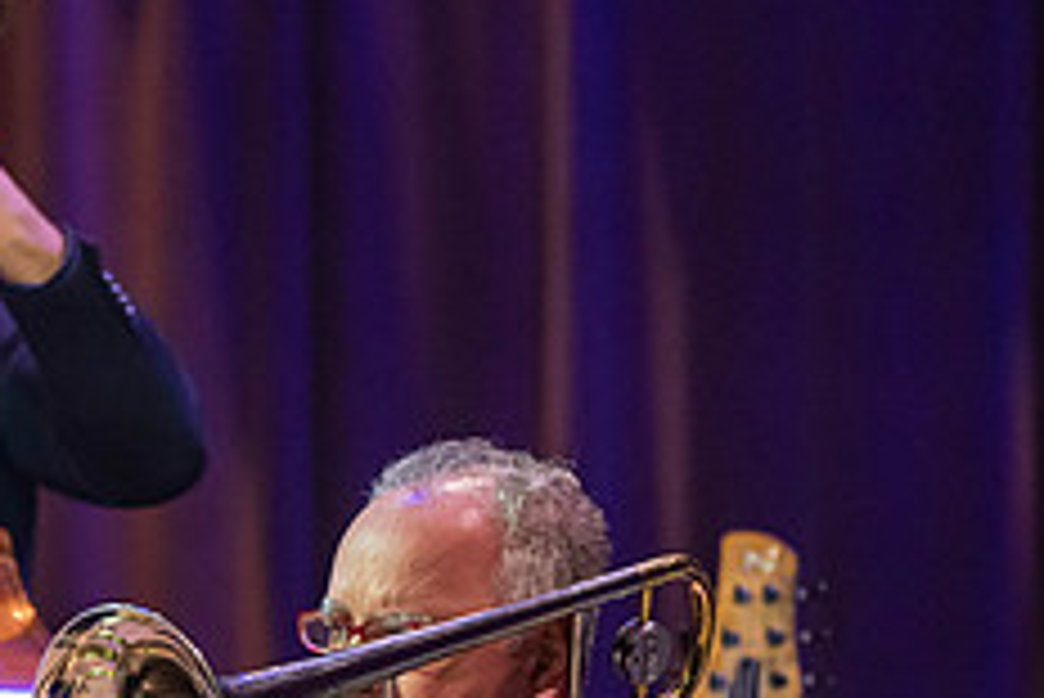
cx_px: 22
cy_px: 633
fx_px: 28988
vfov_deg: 1.4
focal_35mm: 999
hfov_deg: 2.1
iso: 3200
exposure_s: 1/320
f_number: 5.6
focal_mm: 400
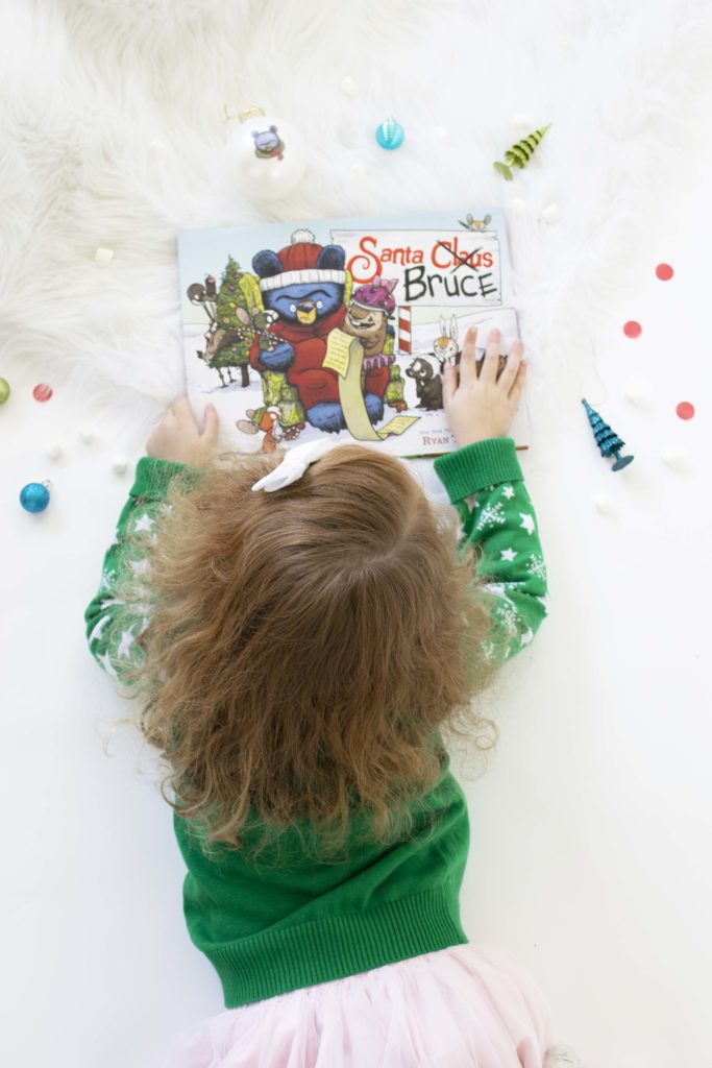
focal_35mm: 52
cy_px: 534
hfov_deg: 25.8
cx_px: 356
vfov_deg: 37.8
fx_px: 1557
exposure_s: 1/30
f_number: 4.5
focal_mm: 35
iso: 500
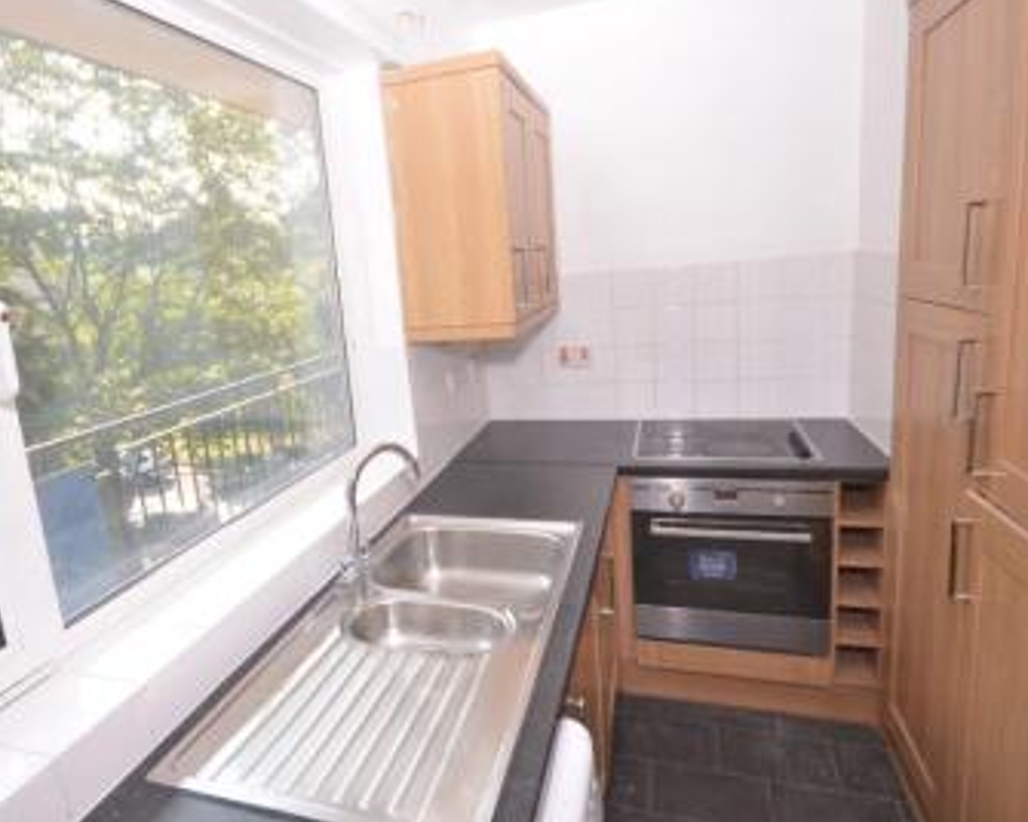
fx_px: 608
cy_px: 354
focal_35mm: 20
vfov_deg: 67.8
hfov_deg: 79.8
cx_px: 436
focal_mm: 10
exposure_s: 1/100
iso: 200
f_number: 5
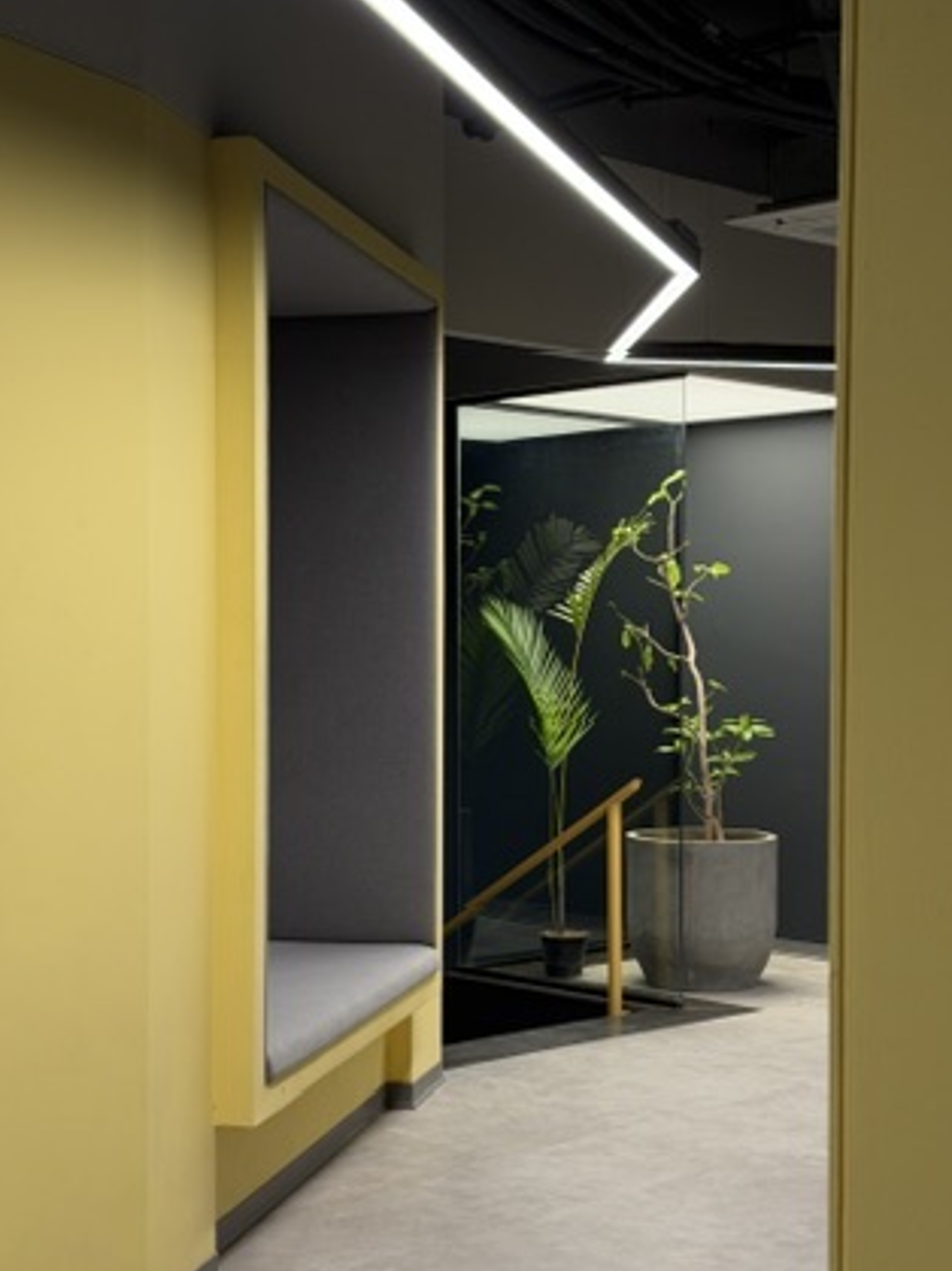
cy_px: 722
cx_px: 512
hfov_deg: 26.5
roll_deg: -0.6
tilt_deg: -1.8
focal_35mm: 55
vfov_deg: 34.9
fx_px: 2018
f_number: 1.78
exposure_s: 1/100
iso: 160
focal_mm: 6.76
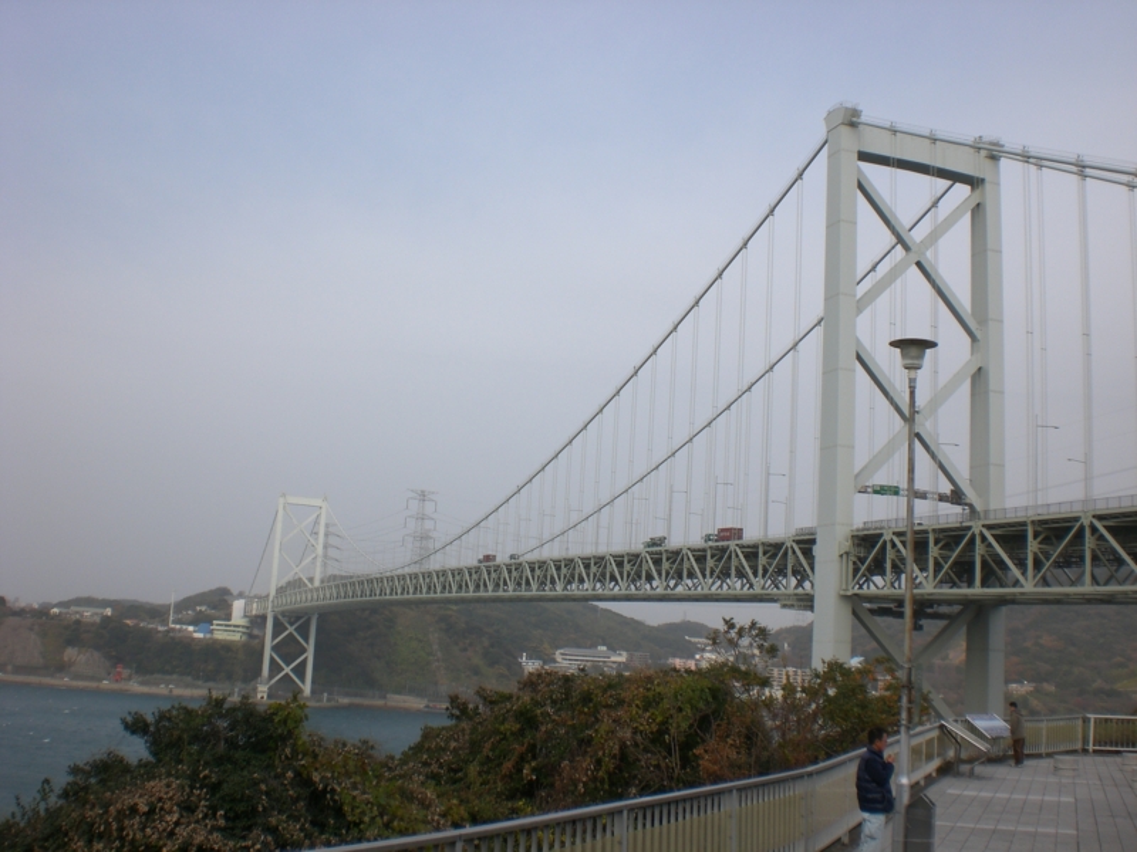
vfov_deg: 37.7
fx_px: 1248
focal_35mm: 38
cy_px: 426
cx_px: 568
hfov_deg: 49.0
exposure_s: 1/400
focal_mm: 6.3
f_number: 4.4
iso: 50
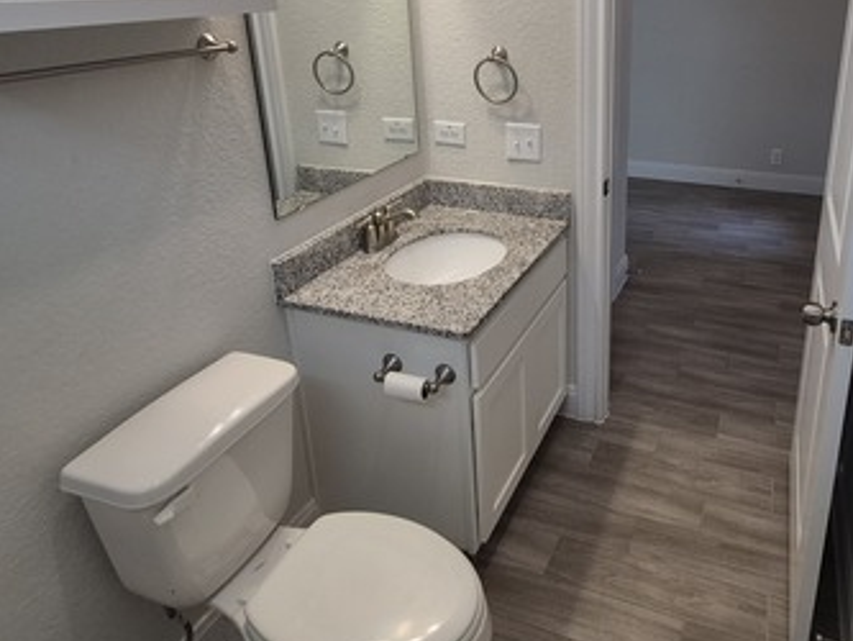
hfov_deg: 67.4
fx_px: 616
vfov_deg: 53.2
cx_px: 571
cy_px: 185
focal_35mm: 25
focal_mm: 1.74
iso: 50
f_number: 2.2
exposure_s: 1/60
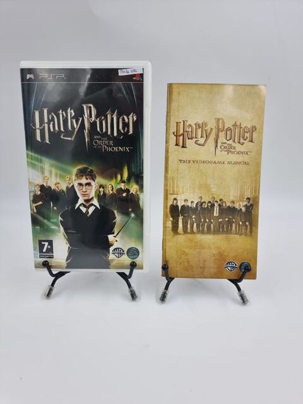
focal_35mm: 24
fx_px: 280
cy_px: 202
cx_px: 152
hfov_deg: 56.8
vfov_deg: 71.6
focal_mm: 6.7
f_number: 1.8
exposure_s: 1/120
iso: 50
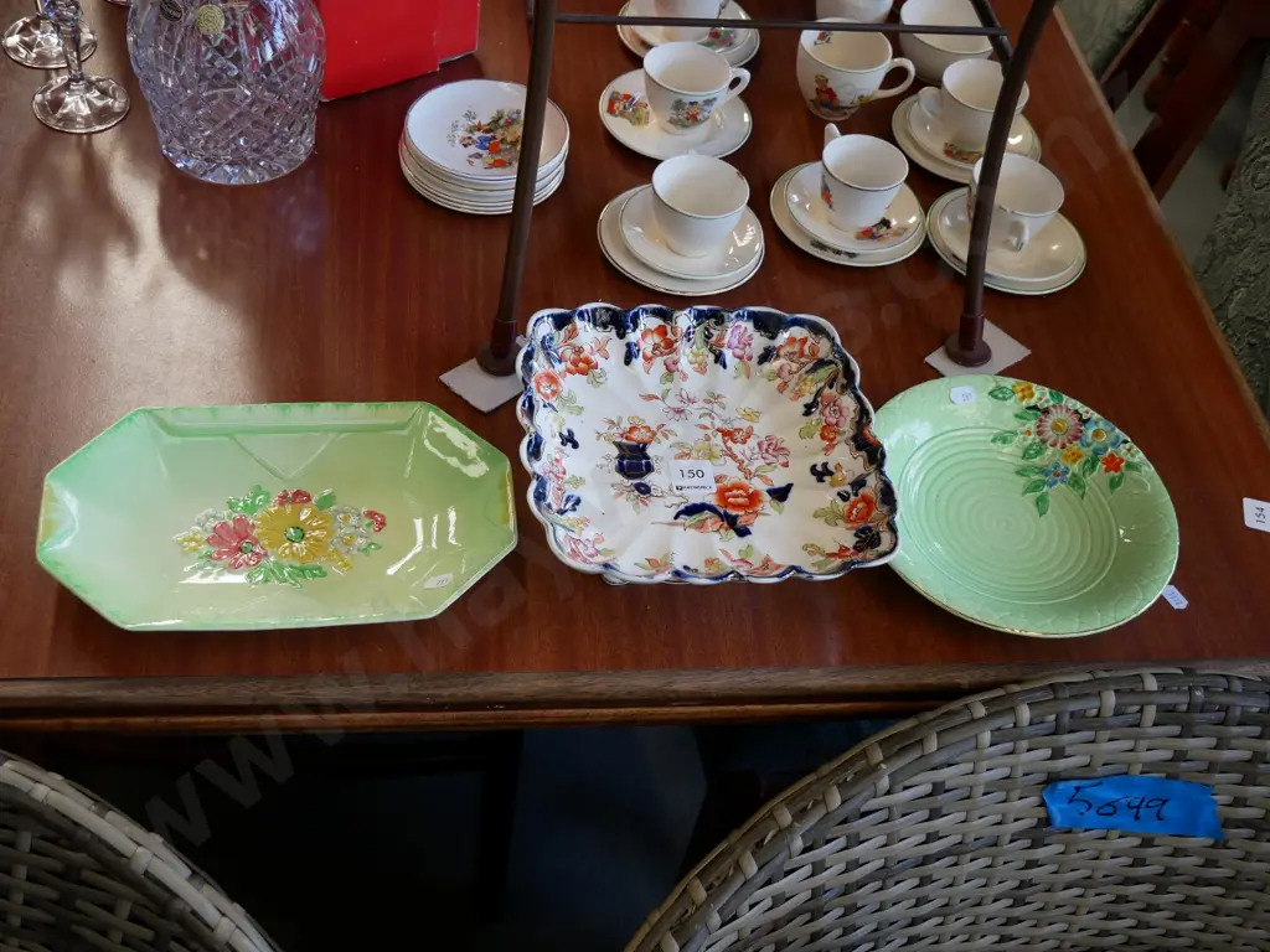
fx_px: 1468
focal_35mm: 40
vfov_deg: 36.0
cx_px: 635
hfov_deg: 46.8
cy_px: 476
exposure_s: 1/60
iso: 400
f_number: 4.1
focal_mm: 20
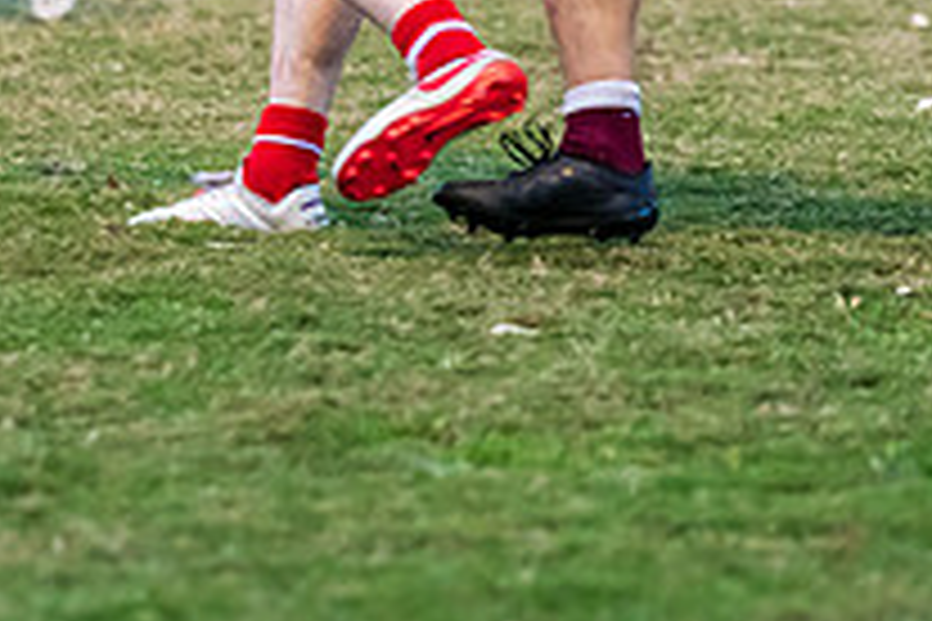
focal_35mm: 333
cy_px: -128
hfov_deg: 6.2
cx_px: 299
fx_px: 8620
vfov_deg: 4.1
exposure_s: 1/1000
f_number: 2.8
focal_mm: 116
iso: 2800
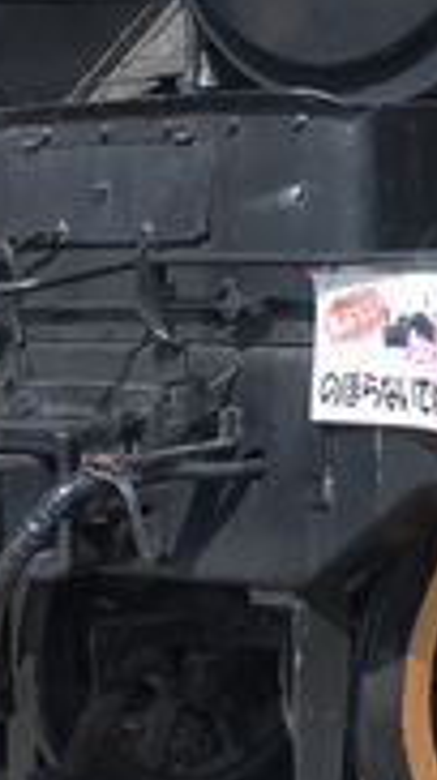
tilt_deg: +2.7
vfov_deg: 18.9
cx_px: 1033
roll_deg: +1.7
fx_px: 2293
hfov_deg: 9.7
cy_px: 43
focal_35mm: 111
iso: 25
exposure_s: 1/578
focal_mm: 4.15
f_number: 2.2
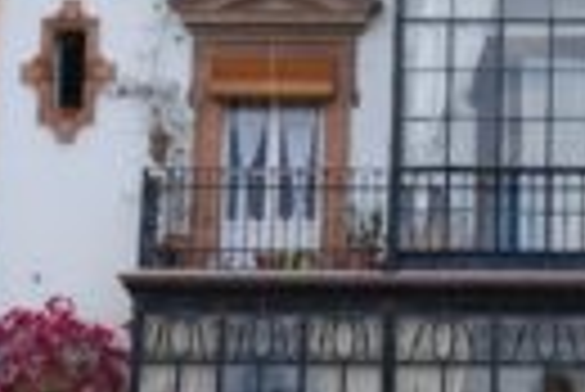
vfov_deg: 6.8
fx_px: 3285
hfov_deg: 10.1
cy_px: -2
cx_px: 590
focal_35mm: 202
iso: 100
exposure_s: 1/160
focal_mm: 35
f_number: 6.3
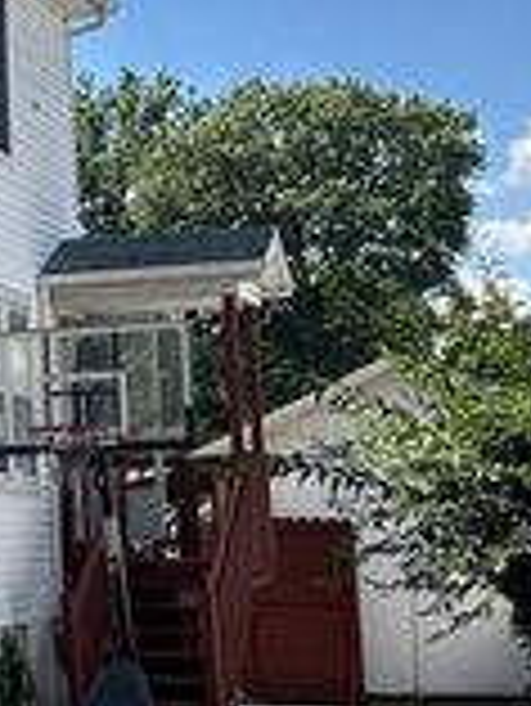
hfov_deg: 12.9
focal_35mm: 102
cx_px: -495
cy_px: 411
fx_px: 2083
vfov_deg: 19.2
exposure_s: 1/3597
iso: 80
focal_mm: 6.76
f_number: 1.78
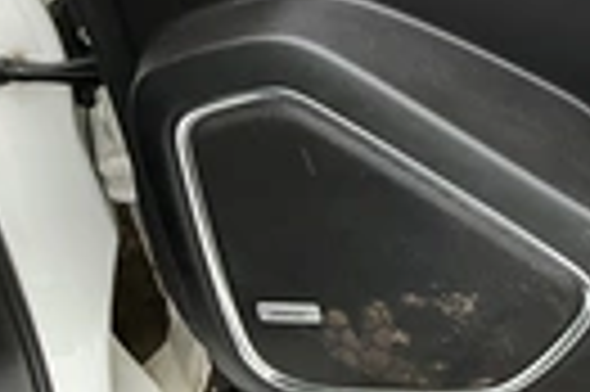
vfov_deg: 14.2
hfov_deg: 19.8
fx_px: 1506
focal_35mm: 92
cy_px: -117
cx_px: 829
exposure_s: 1/122
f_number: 1.8
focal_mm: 3
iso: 50
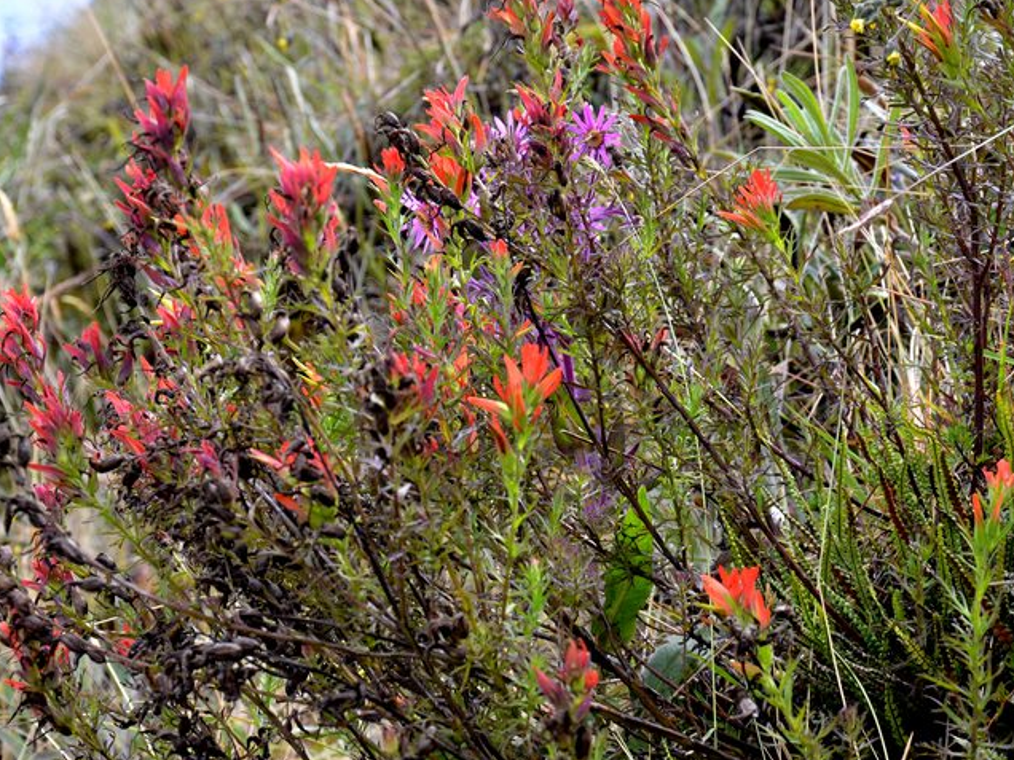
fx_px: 2686
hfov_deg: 21.4
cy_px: 402
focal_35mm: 92
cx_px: 582
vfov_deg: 16.1
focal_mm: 45
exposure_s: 1/125
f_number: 5.6
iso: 200
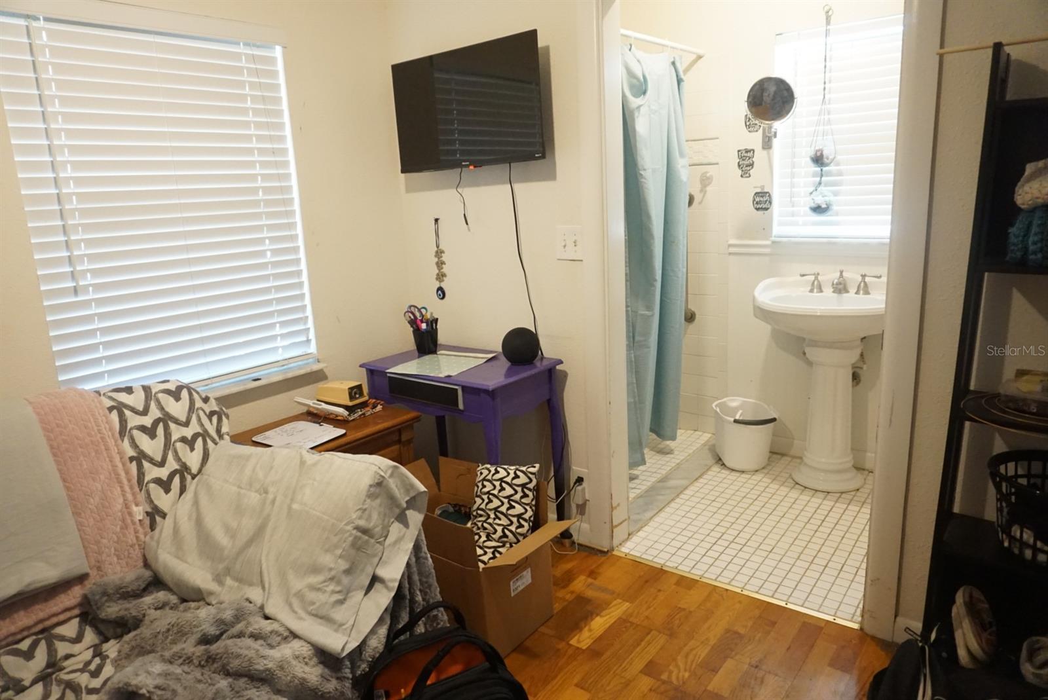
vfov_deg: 53.2
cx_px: 524
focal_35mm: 24
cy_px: 350
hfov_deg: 73.7
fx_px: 699
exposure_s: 1/60
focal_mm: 16
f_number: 3.5
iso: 3200
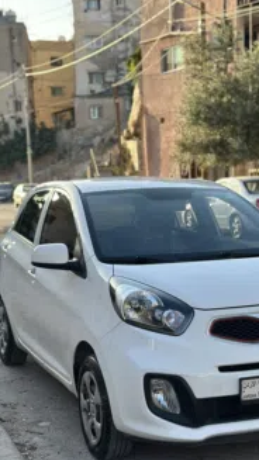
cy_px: 277
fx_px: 781
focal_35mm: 64
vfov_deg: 32.7
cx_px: 189
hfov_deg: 18.7
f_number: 1.78
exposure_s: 1/1030
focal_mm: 6.86
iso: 80
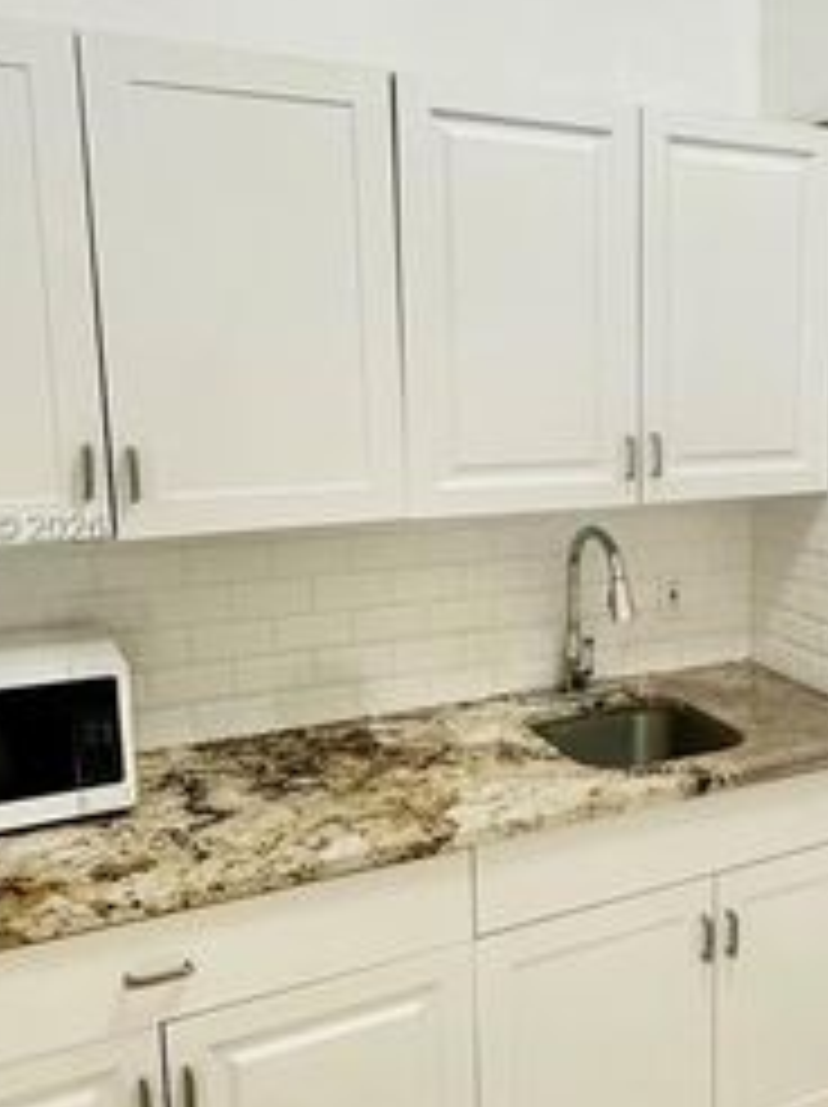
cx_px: 765
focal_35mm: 38
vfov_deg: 49.0
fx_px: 1214
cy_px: 529
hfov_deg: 35.2
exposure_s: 1/60
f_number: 2.2
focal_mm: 2.22
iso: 160
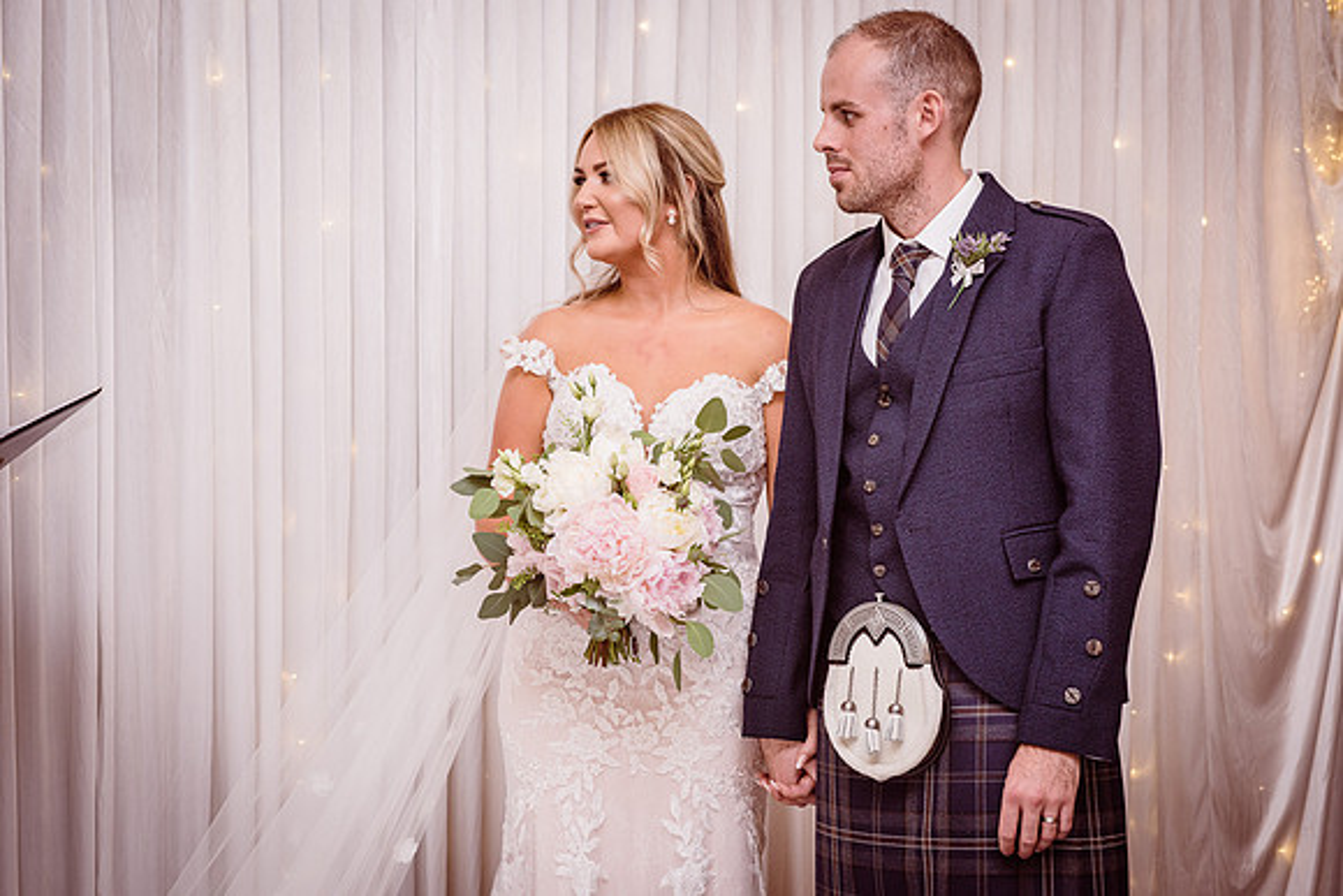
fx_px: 2313
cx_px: 672
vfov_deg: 21.9
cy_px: 448
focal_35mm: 62
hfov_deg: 32.4
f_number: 5.6
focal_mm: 62
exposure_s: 1/100
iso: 400
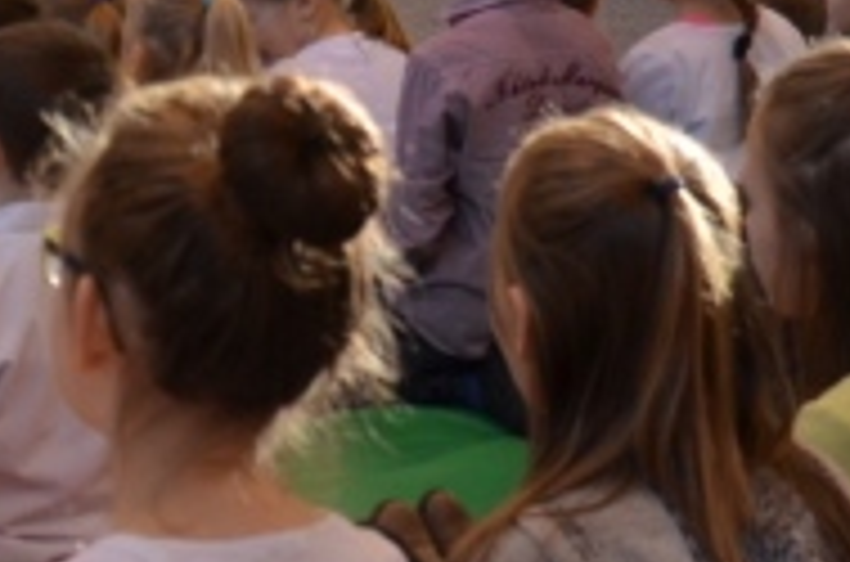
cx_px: -589
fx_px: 4593
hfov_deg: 10.1
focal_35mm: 195
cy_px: -477
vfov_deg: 6.8
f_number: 4.5
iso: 400
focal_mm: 24
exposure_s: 1/80
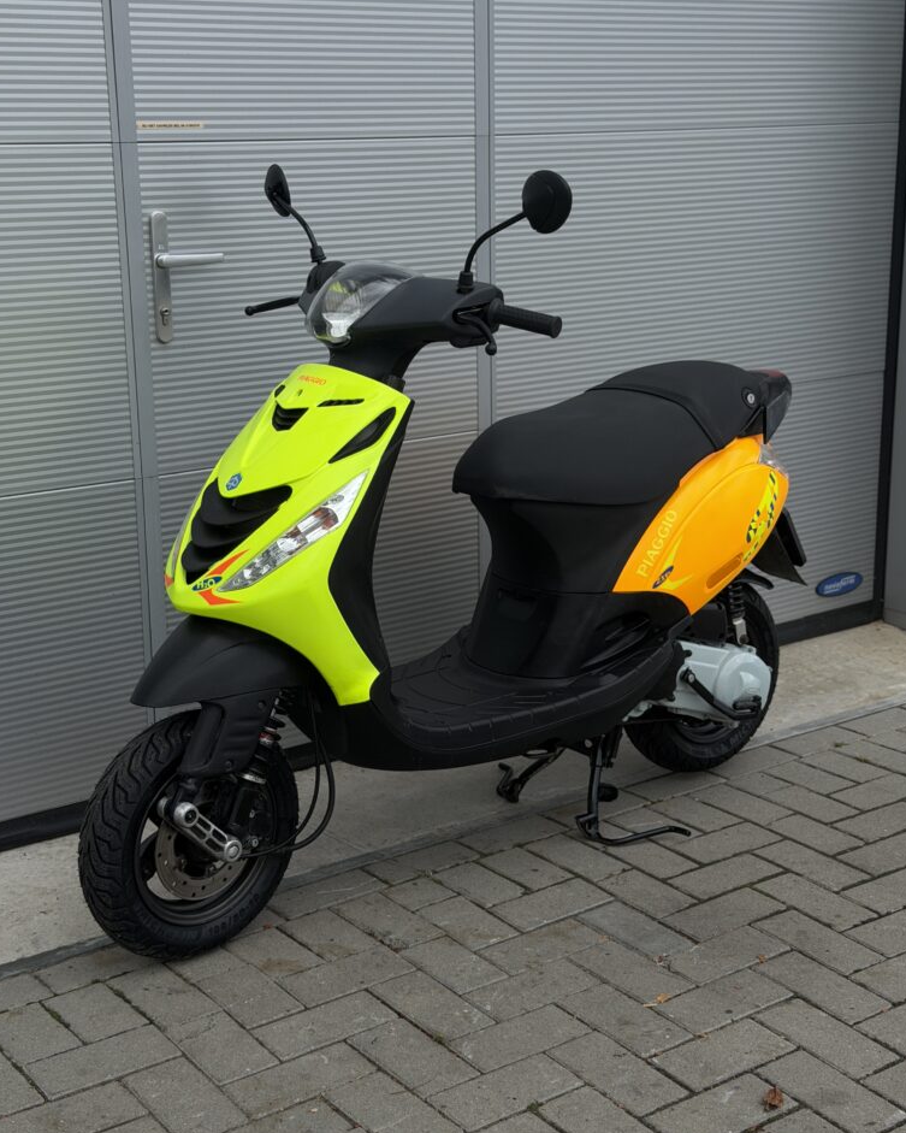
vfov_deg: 36.6
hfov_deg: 29.7
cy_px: 550
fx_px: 1709
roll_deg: +1.2
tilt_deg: -13.9
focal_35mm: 51
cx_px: 451
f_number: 1.78
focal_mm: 6.76
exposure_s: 1/2342
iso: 64
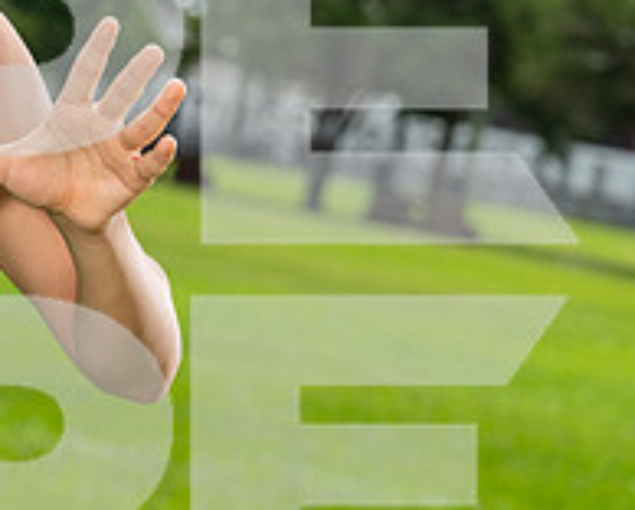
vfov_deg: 7.9
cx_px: -255
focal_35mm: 196
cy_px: 74
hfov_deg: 9.6
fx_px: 3691
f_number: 4
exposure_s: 1/1600
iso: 250
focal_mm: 70
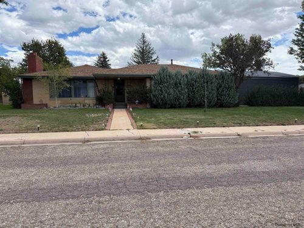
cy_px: 114
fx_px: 211
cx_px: 152
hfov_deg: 71.6
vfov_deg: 56.8
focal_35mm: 24
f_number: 1.78
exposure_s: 1/3279
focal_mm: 6.76
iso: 100
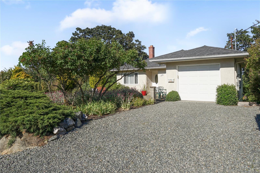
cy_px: 86
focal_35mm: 17
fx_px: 123
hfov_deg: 93.3
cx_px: 130
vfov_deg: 70.4
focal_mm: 17
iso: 100
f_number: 7.1
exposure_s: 1/640
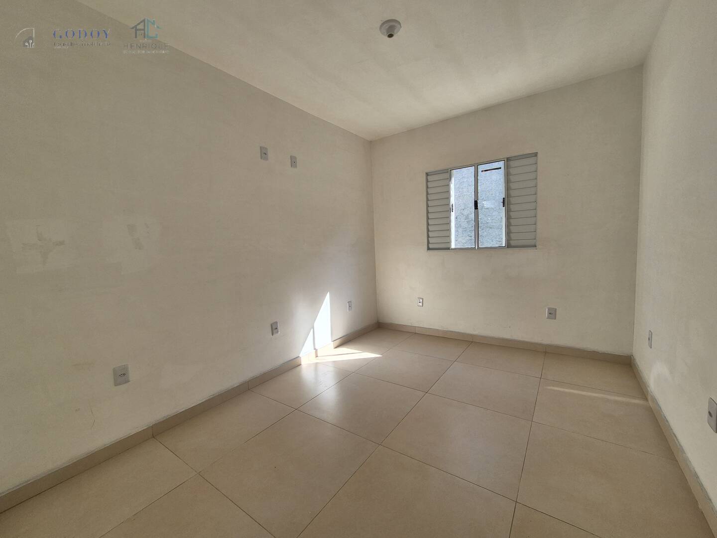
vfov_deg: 89.9
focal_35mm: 13
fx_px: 269
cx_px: 358
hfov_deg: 106.2
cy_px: 269
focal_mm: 2.2
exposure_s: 1/186
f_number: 2.2
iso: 50
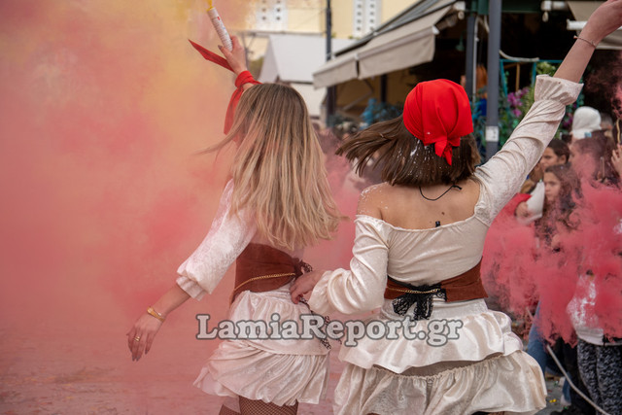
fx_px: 1037
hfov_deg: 33.4
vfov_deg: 22.6
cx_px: 311
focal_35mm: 60
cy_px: 208
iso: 100
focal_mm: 40
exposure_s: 1/1000
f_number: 2.8
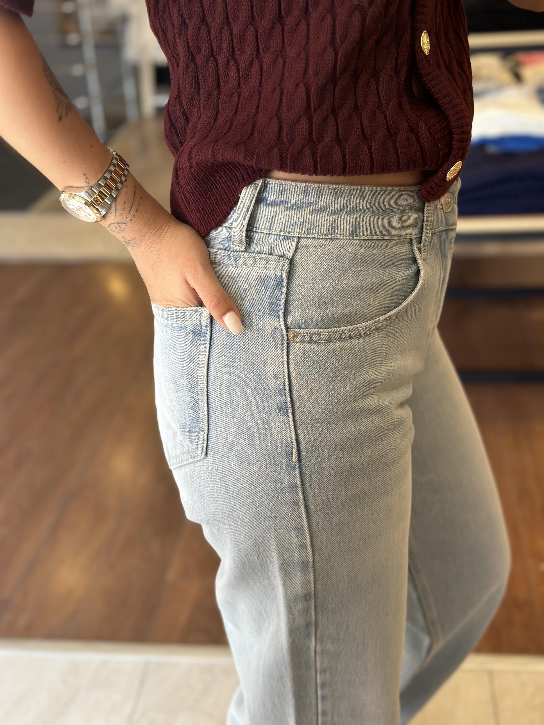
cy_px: 362
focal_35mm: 48
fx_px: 1006
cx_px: 272
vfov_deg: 39.7
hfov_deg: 30.3
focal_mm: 6.86
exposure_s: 1/141
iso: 100
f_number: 1.78
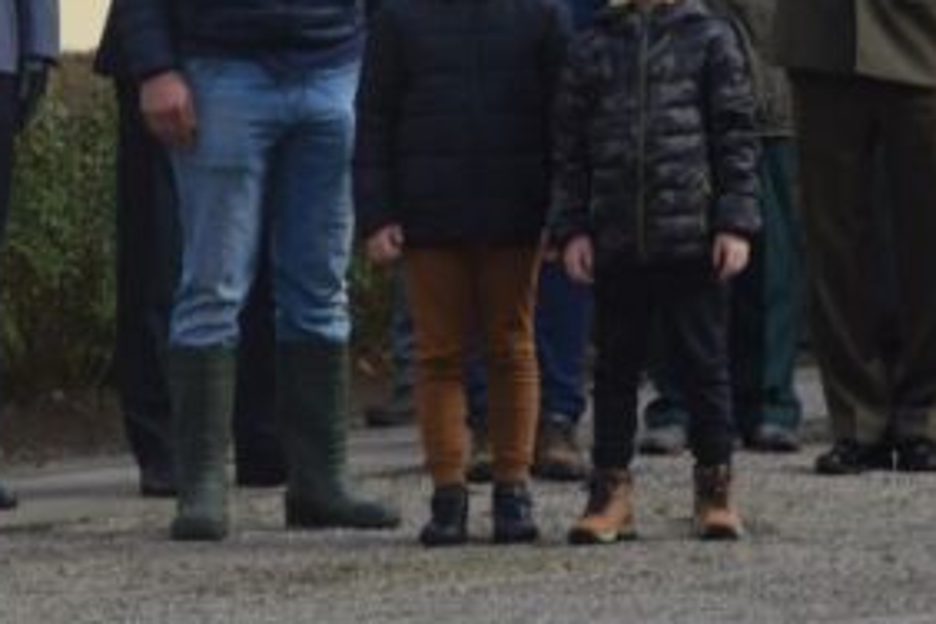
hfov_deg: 4.8
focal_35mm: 429
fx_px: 11163
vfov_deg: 3.2
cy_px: -173
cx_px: 700
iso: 220
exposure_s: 1/250
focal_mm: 105
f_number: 8
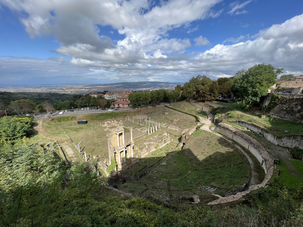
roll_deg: -0.1
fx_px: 114
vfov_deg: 89.9
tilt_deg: -14.7
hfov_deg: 106.2
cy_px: 114
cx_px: 152
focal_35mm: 13
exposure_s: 1/1449
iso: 32
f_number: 1.8
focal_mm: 1.57
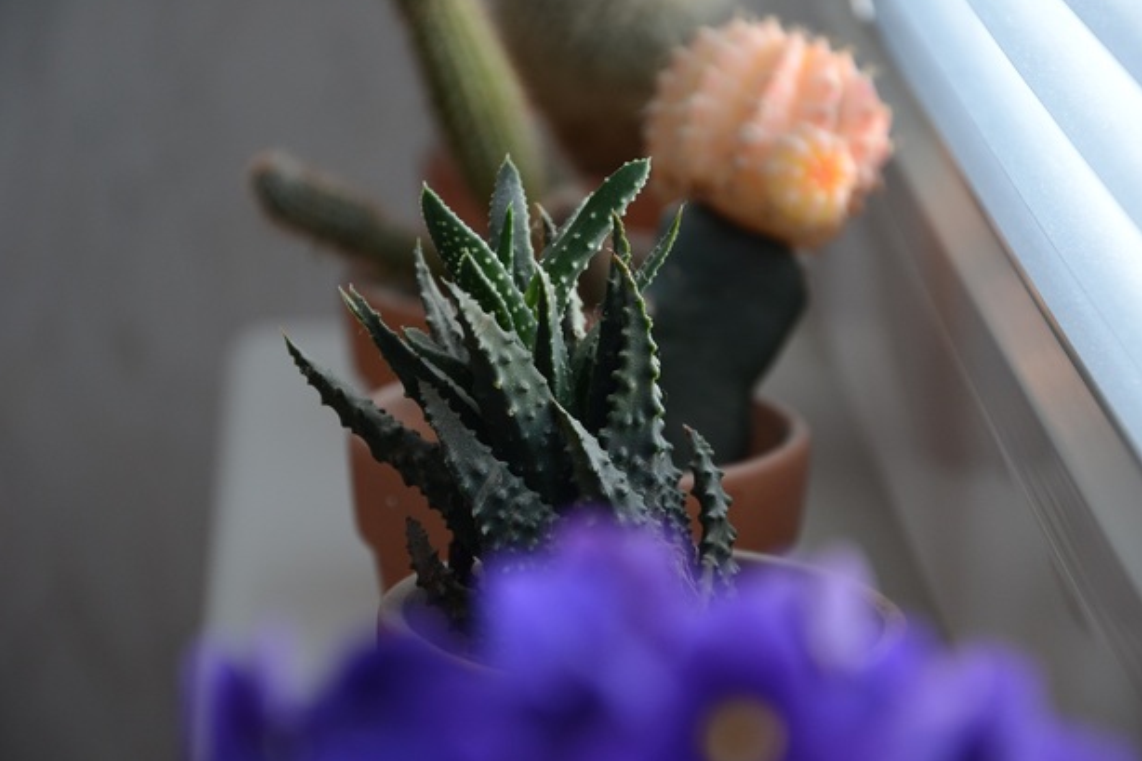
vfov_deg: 8.3
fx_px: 5249
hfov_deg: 12.4
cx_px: 583
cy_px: 380
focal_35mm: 166
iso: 200
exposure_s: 1/10
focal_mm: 105
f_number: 5.6
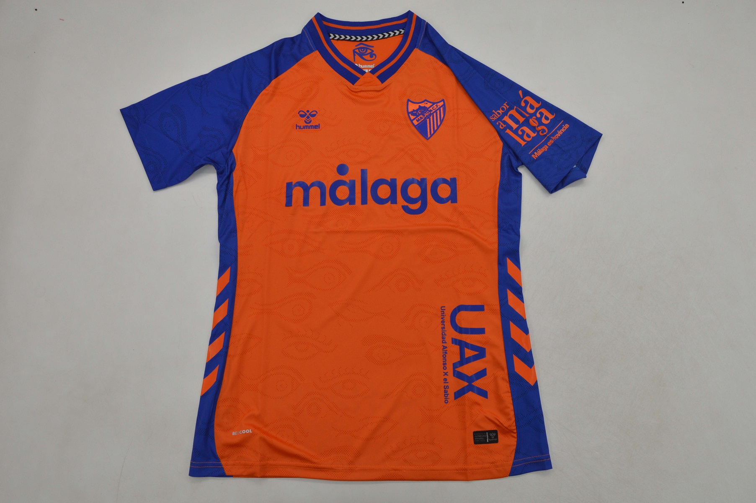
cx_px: 378
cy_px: 252
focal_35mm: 32
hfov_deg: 59.5
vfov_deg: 41.6
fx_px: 661
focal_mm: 21
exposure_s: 1/200
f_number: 10
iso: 400
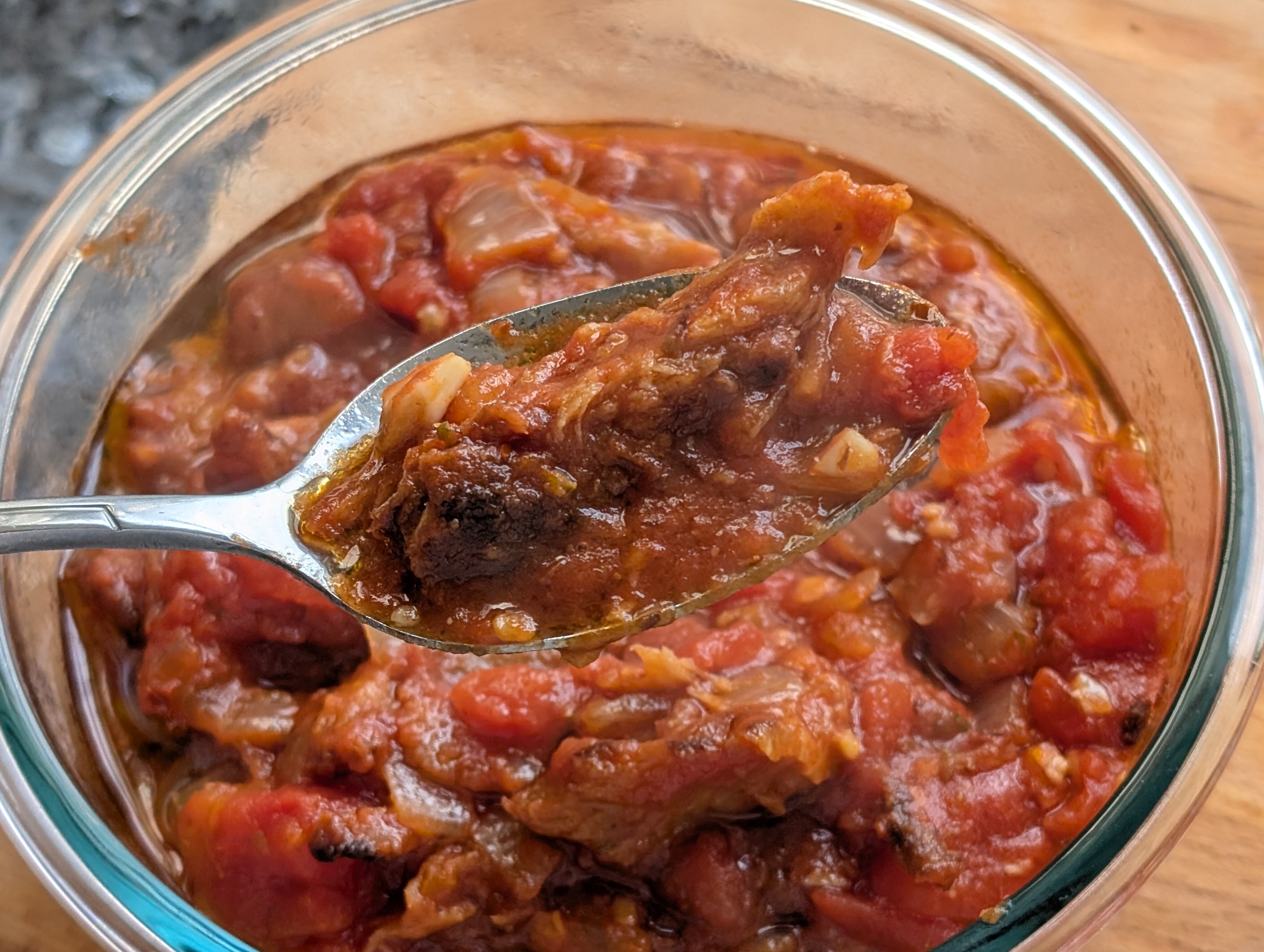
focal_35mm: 65
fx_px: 2377
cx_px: 634
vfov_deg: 22.6
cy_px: 536
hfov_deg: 29.8
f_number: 1.68
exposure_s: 1/106
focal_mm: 6.9
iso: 25
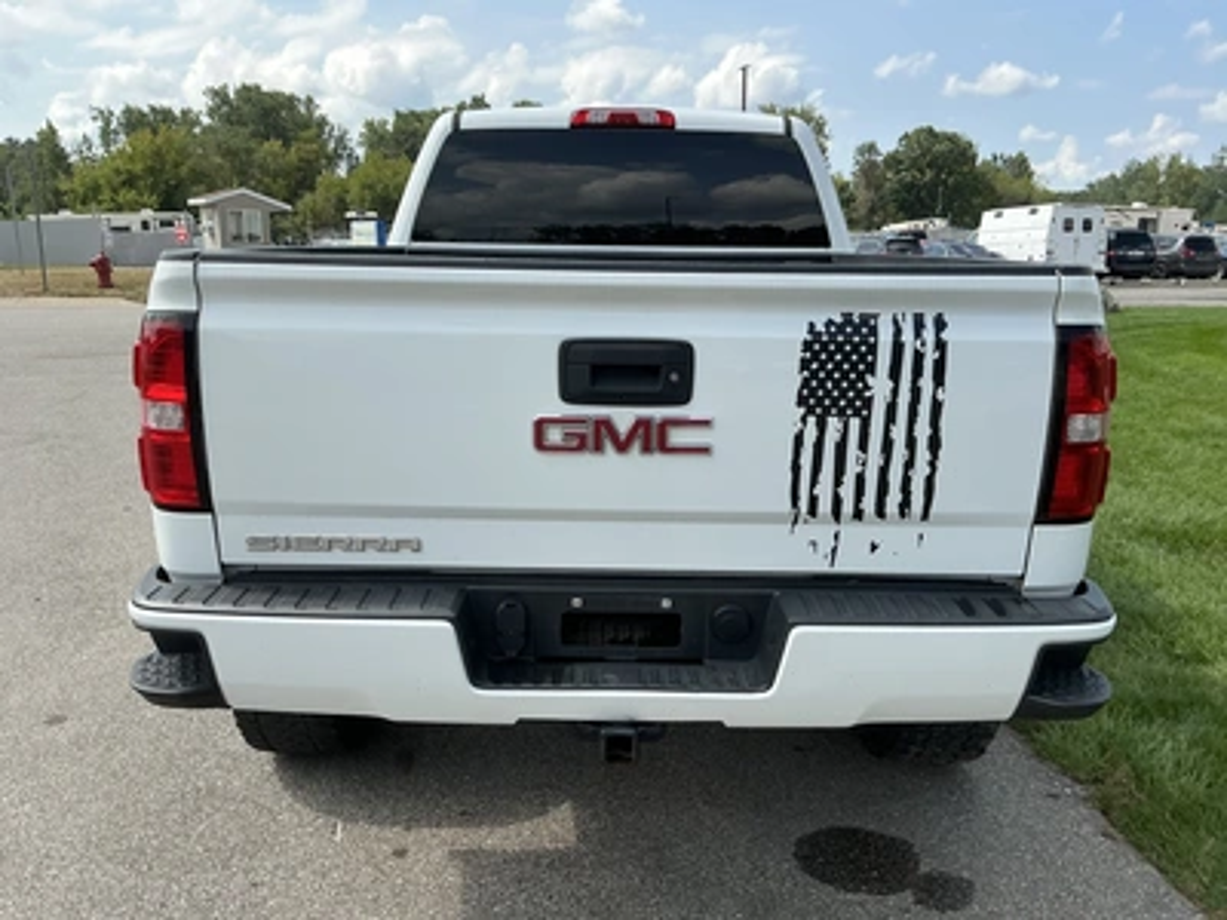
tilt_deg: -12.4
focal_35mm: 28
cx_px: 614
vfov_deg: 49.7
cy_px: 460
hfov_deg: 63.4
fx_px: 992
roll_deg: -0.1
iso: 25
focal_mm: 3
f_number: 1.8
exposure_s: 1/1577
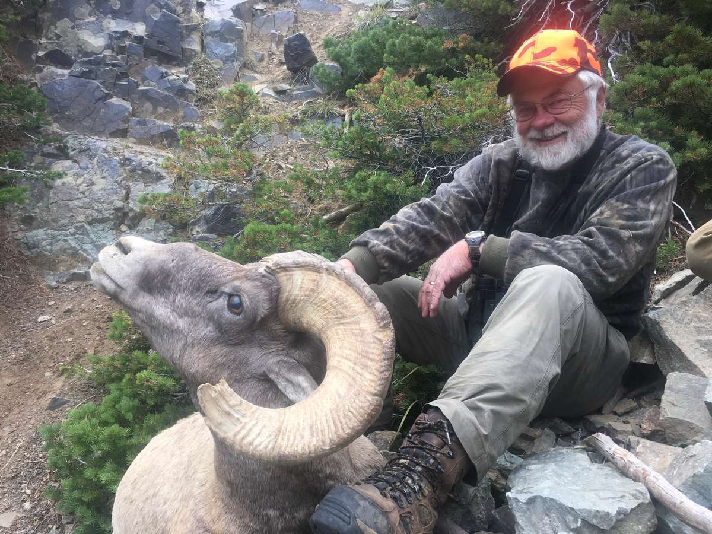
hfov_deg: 61.7
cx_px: 356
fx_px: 596
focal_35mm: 29
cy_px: 267
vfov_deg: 48.2
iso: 25
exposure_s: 1/120
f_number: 2.2
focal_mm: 4.15
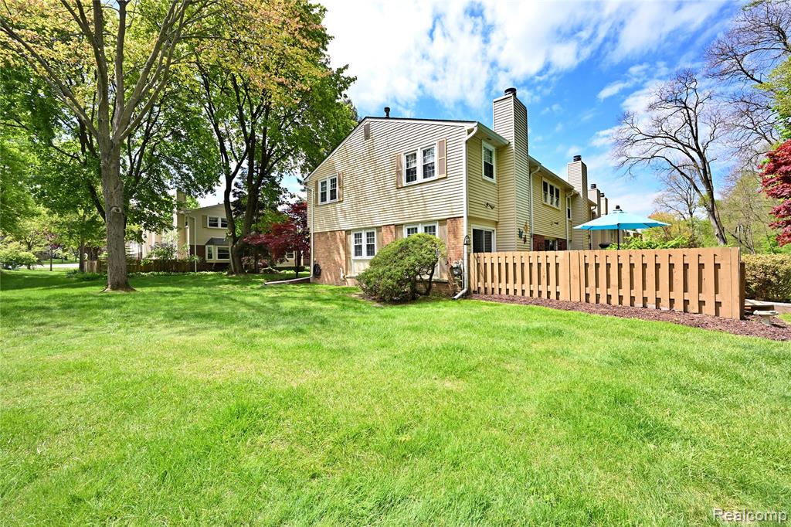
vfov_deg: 81.2
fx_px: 307
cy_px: 264
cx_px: 396
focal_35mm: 14
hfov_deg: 104.3
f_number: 11
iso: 320
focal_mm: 14
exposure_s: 1/200
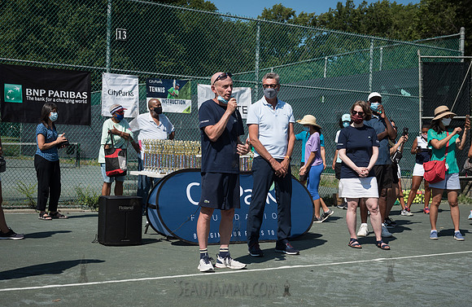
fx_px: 709
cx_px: 250
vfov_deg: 24.4
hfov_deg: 36.8
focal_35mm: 55
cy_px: 167
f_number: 5.6
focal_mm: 50
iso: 125
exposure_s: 1/800
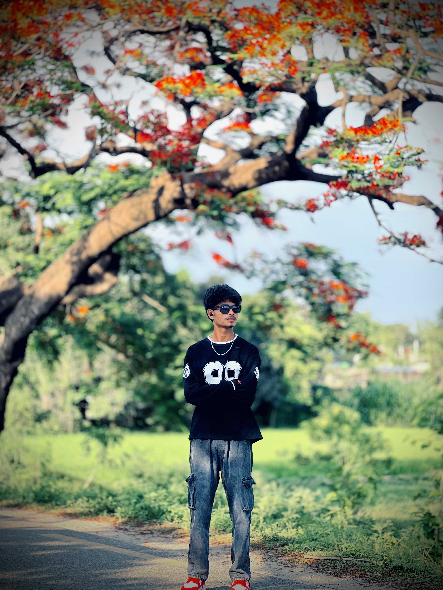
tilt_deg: +5.8
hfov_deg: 19.1
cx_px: 222
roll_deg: +0.1
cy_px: 295
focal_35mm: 77
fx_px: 1314
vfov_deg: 25.3
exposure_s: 1/121
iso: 25
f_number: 2.8
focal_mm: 9
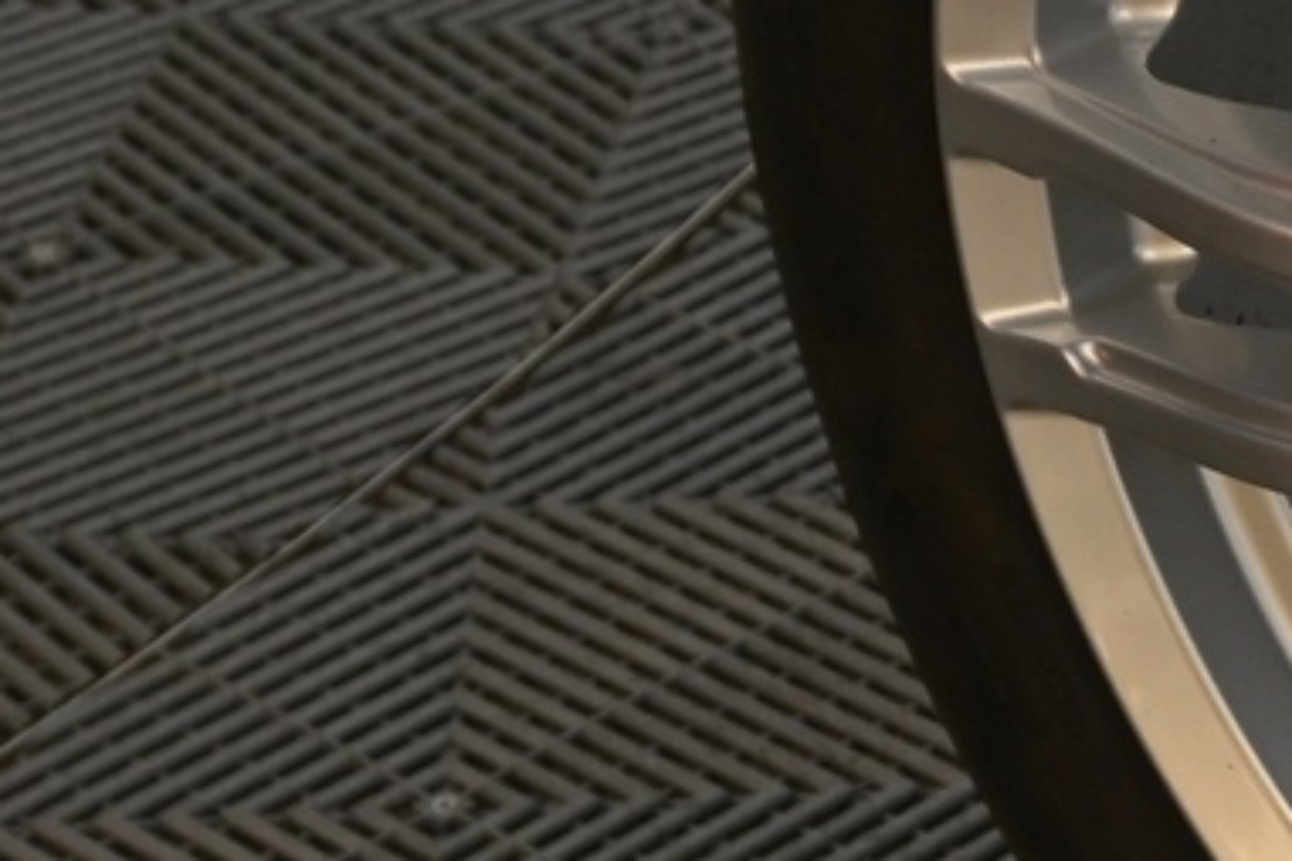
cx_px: 1852
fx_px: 7215
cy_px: 475
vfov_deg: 6.8
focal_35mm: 201
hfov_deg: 10.0
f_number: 5
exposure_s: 1/50
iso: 280
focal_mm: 31.5
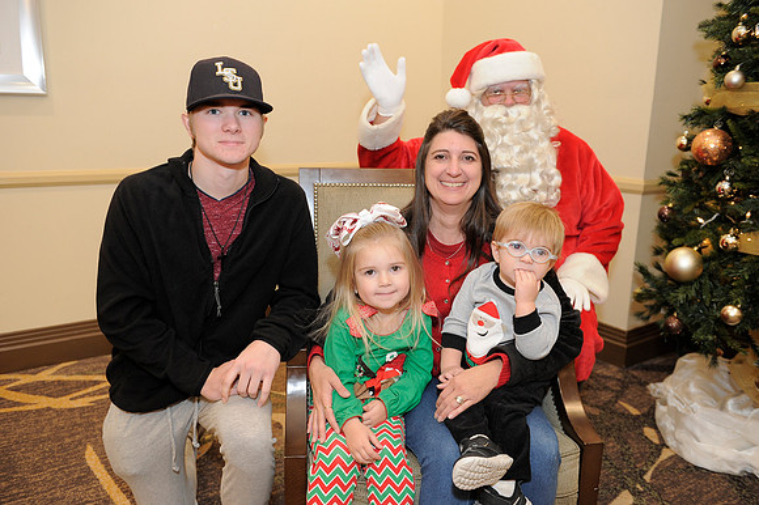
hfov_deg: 63.7
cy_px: 252
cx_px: 380
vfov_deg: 44.9
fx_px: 611
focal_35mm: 29
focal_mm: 29
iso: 1600
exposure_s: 1/100
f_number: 4
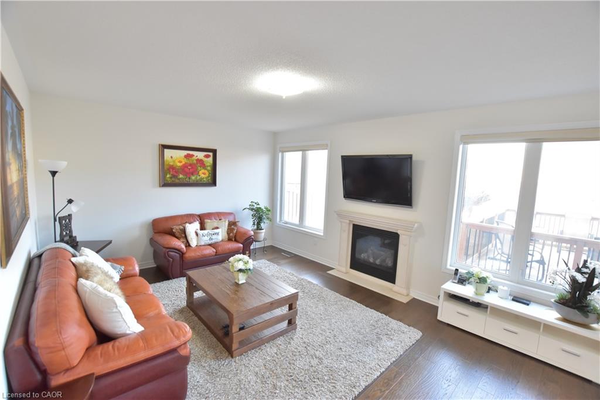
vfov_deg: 77.3
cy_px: 200
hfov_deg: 100.4
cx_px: 300
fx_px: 250
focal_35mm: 15
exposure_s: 1/80
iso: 1600
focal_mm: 10
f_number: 4.5
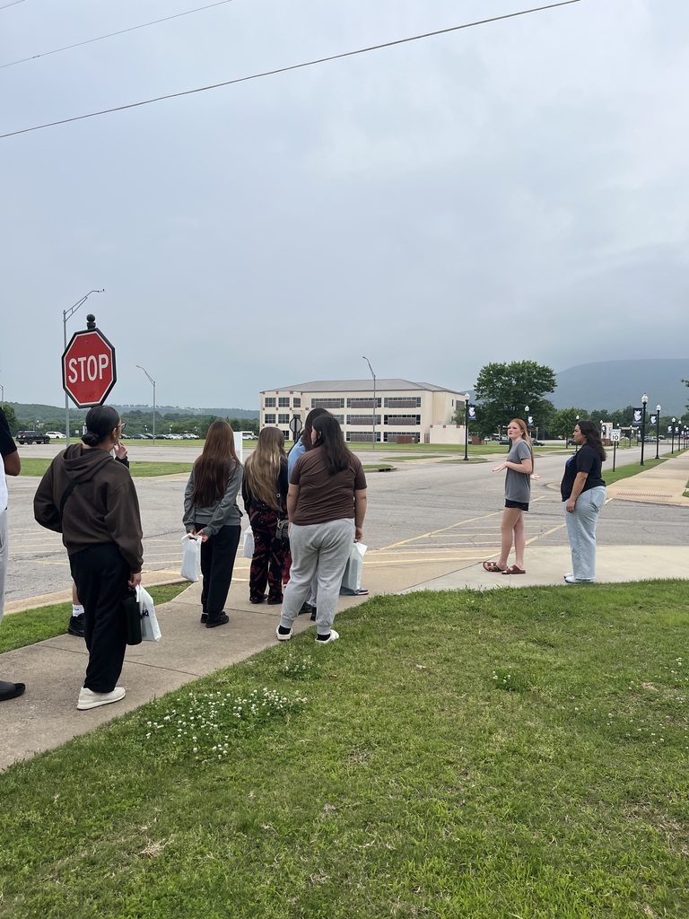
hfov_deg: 53.1
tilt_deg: -1.6
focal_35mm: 26
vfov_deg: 67.3
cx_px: 344
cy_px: 460
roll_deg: -0.3
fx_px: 690
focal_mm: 5.1
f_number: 1.6
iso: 50
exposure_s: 1/2967
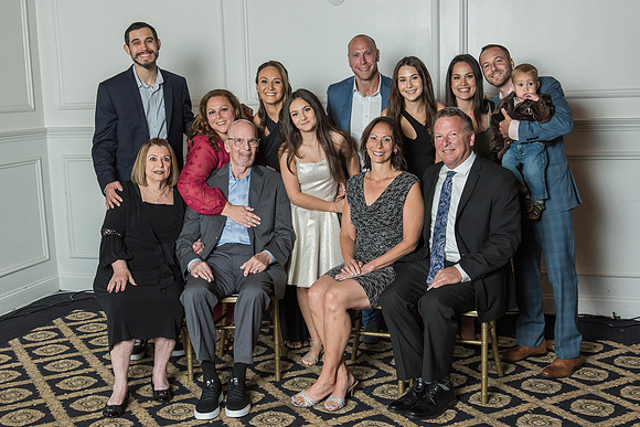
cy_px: 207
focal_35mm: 43
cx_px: 324
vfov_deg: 30.9
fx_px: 773
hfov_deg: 45.0
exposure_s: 1/125
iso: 1250
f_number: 6.3
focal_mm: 40
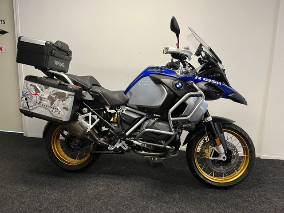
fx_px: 213
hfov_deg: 67.3
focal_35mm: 26
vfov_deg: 53.1
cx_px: 142
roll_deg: -1.1
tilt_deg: -11.0
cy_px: 106
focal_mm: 5.1
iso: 80
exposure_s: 1/50
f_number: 1.6
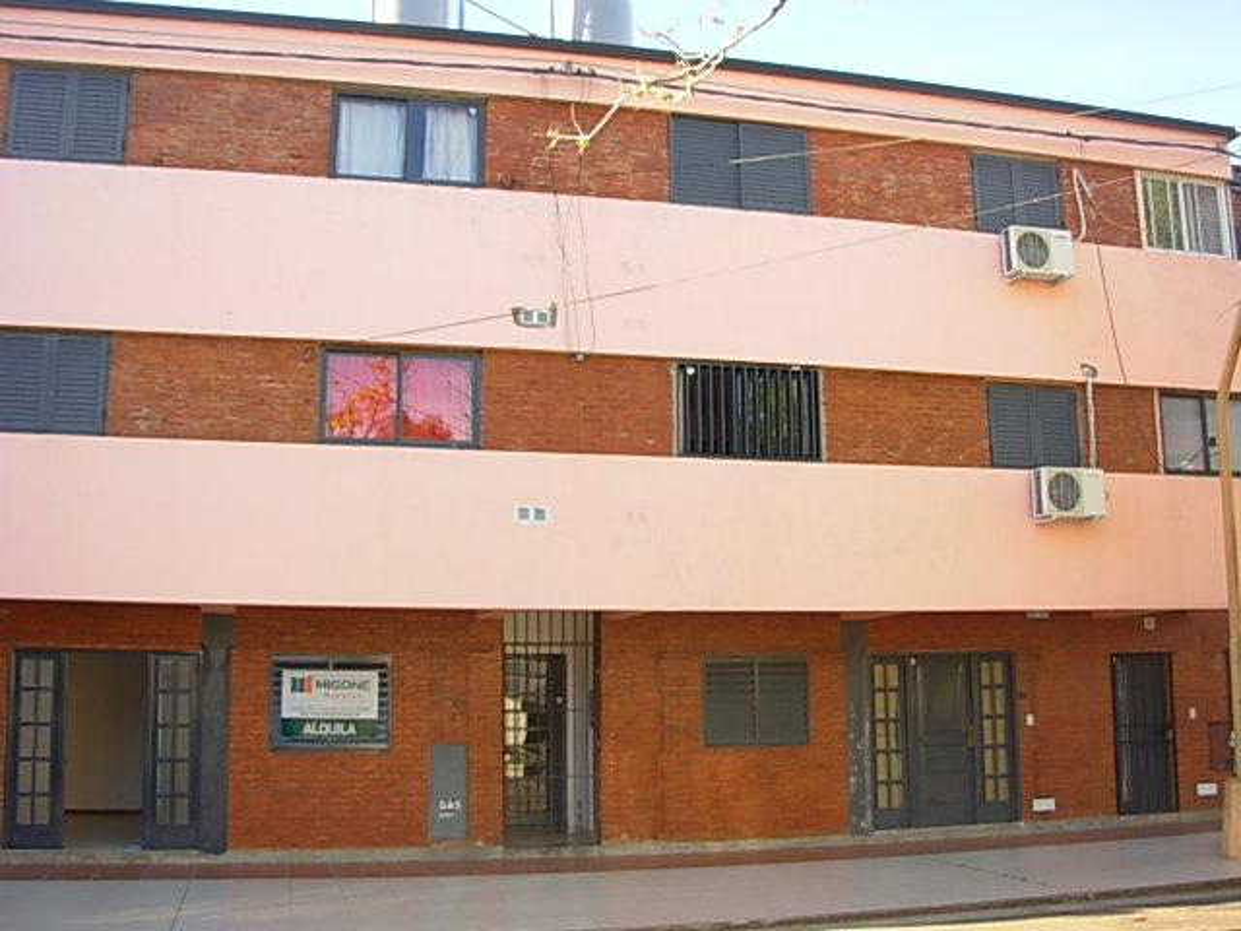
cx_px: 620
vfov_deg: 37.7
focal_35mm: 38
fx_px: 1362
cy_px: 466
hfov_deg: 49.0
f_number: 2.9
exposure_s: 1/148
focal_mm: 6.3
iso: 50
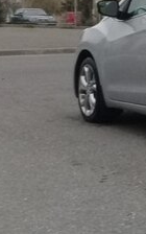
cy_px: 61
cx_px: 256
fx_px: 618
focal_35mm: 97
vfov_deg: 21.3
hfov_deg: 12.4
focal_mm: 3.3
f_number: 2.2
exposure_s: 1/33
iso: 160
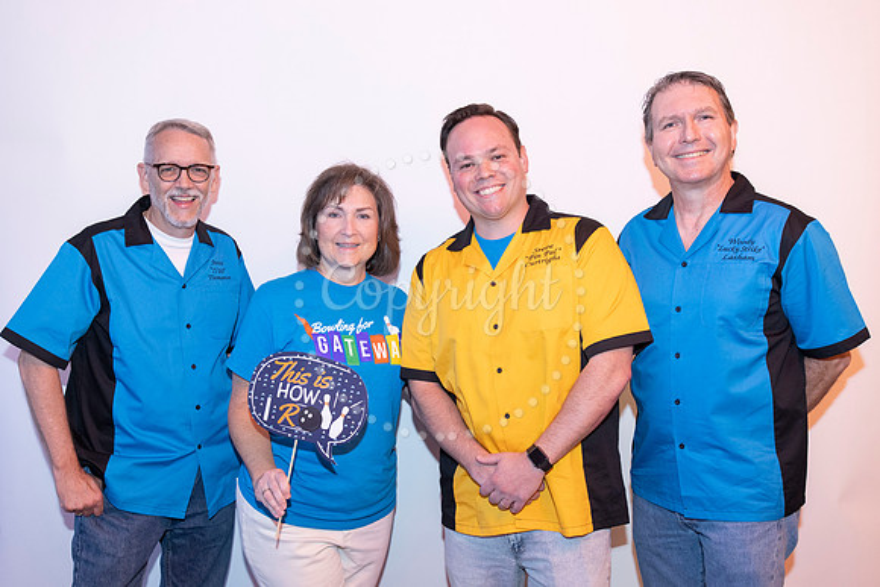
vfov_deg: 35.5
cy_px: 306
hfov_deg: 51.2
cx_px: 444
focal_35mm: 38
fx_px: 918
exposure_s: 1/50
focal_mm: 35
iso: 1000
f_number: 5.6
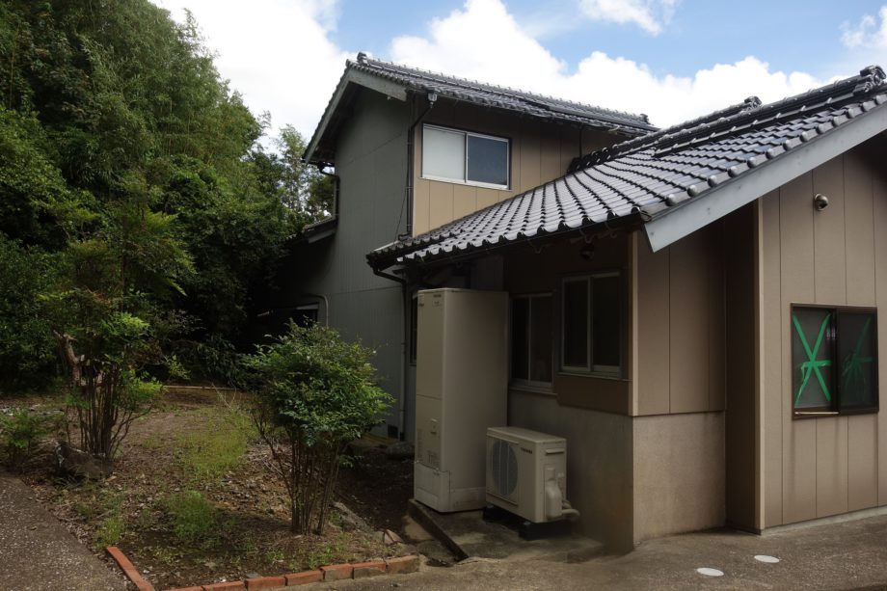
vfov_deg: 46.4
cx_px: 444
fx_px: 690
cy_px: 296
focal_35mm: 28
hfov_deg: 65.5
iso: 125
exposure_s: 1/320
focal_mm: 10.4
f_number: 5.6
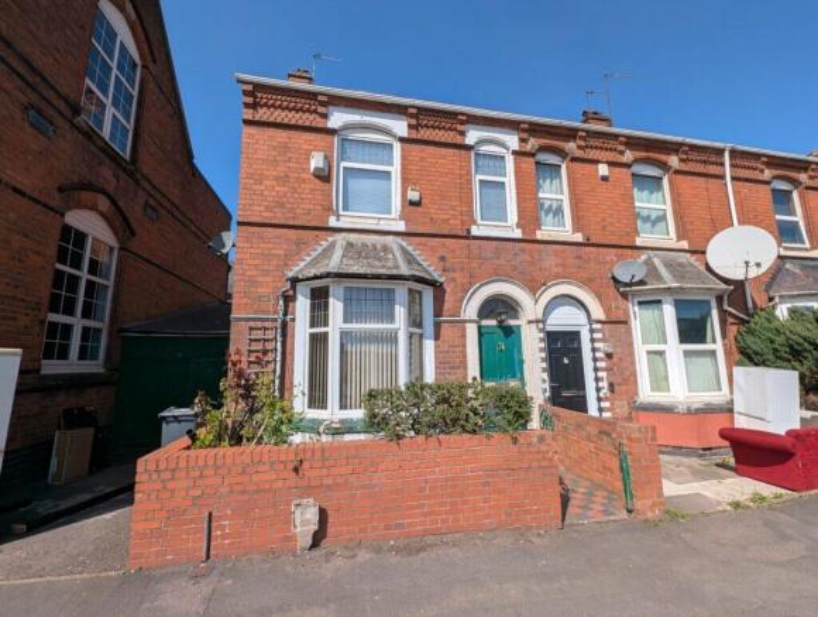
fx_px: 308
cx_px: 409
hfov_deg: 106.1
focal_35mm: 13
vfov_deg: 90.1
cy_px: 308
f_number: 2.2
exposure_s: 1/2439
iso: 40
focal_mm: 1.95
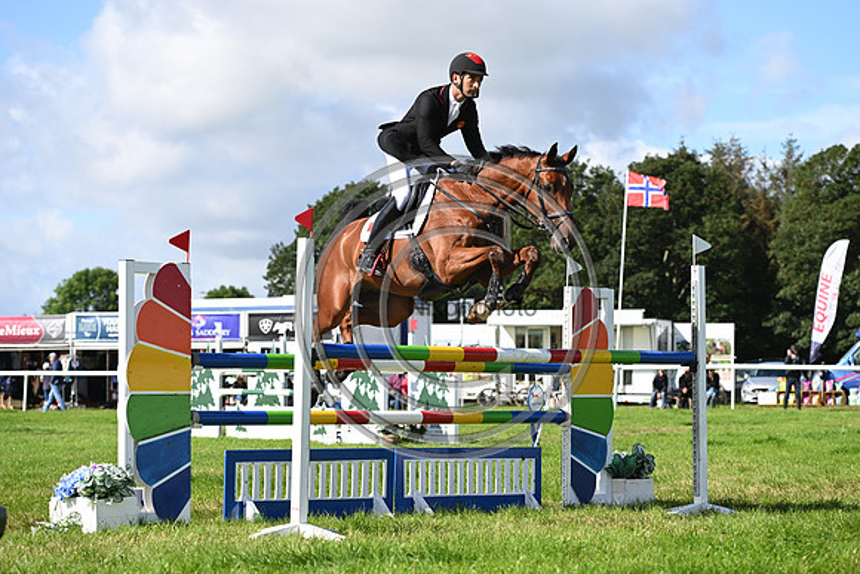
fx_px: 2198
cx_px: 430
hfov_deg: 22.1
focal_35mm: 92
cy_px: 287
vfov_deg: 14.9
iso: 200
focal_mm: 92
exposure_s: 1/1250
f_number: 4.5
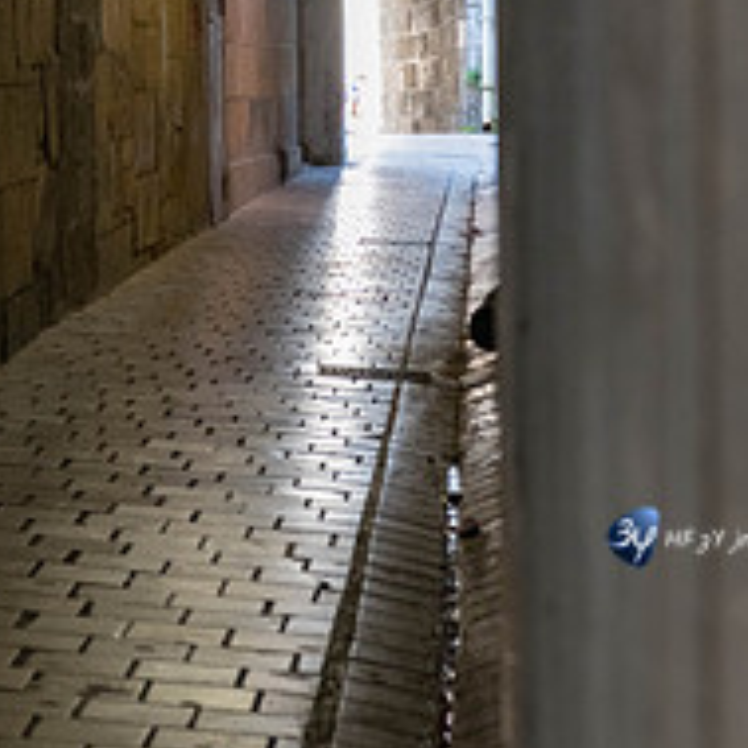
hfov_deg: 12.3
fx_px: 3472
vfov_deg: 12.3
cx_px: 190
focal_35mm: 142
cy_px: 202
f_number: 8
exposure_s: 1/80
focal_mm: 70
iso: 1800
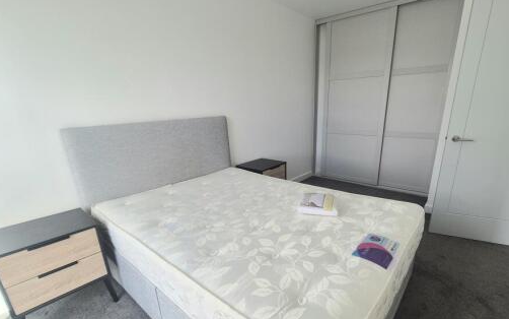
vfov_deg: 70.8
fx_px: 222
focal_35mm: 16
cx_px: 274
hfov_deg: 97.6
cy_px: 185
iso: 50
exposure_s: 1/250
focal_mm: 2.2
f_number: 2.2
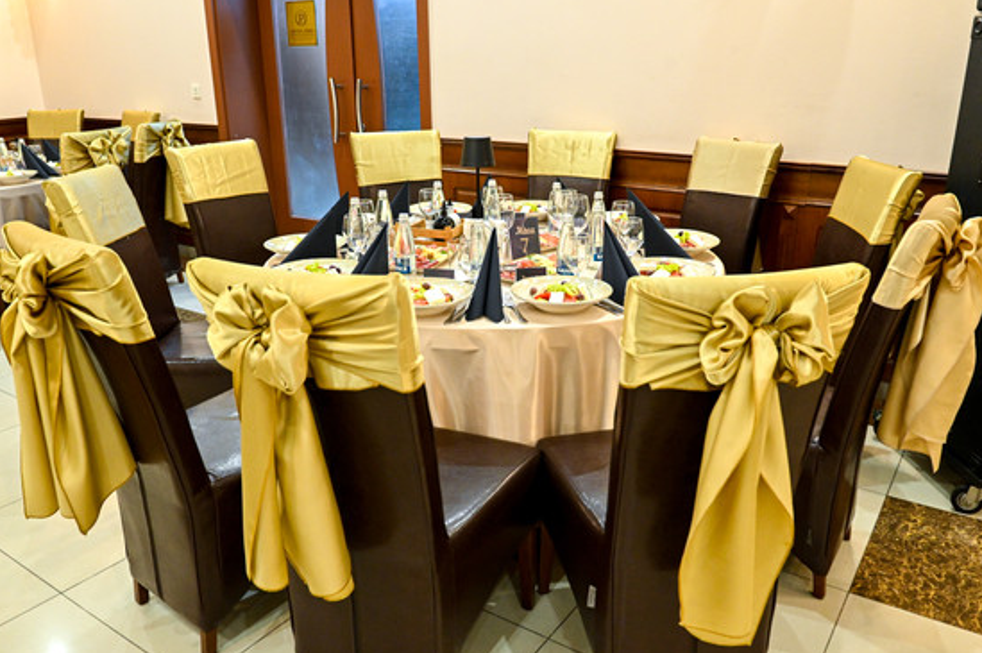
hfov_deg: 65.5
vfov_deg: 46.3
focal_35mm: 28
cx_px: 512
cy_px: 343
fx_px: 763
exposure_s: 1/80
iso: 2500
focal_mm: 24
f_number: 5.6
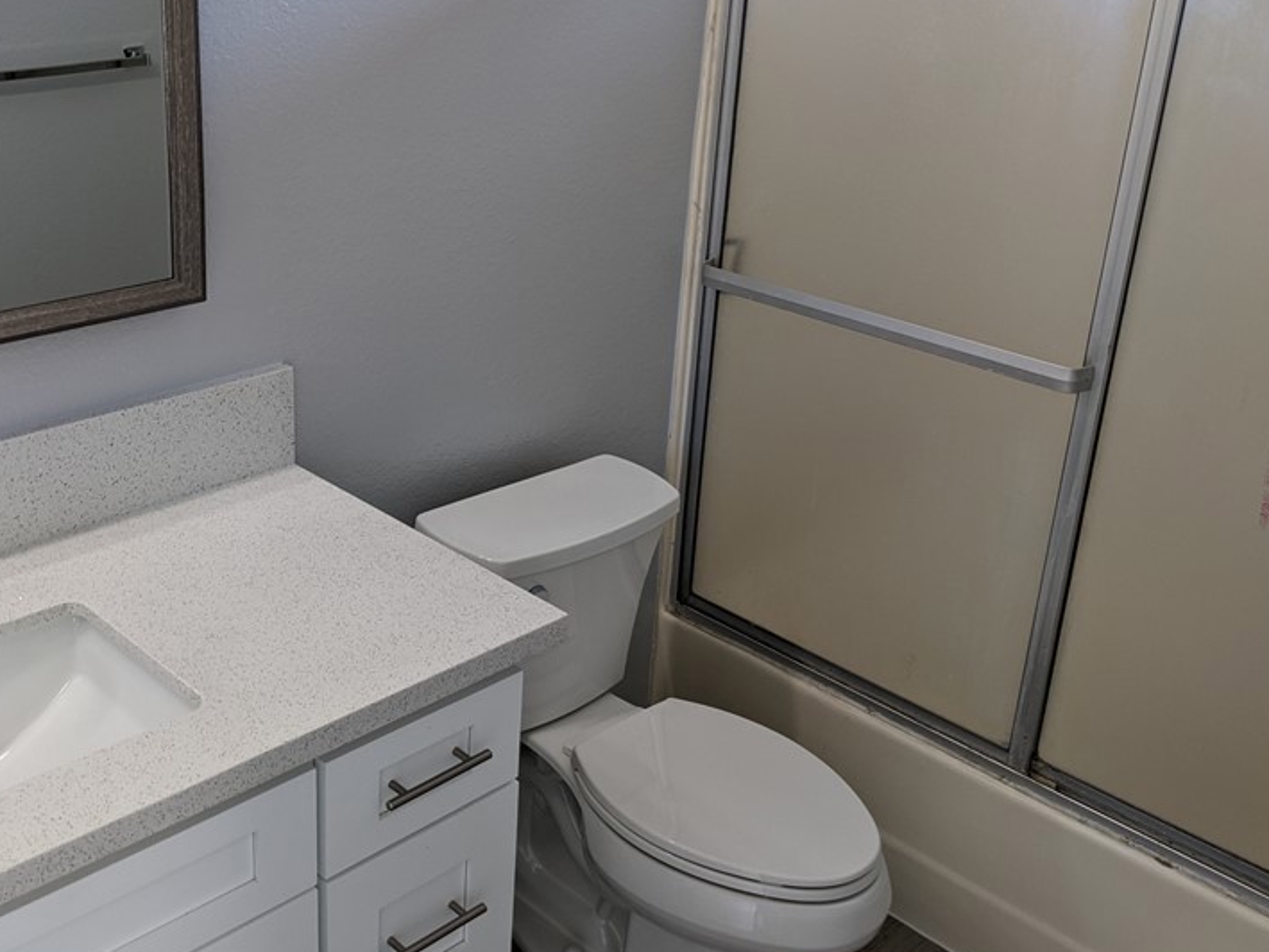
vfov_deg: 36.8
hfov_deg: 46.9
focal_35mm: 39
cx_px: 403
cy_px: 431
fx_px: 1430
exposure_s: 1/30
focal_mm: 4.38
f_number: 1.73
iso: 55
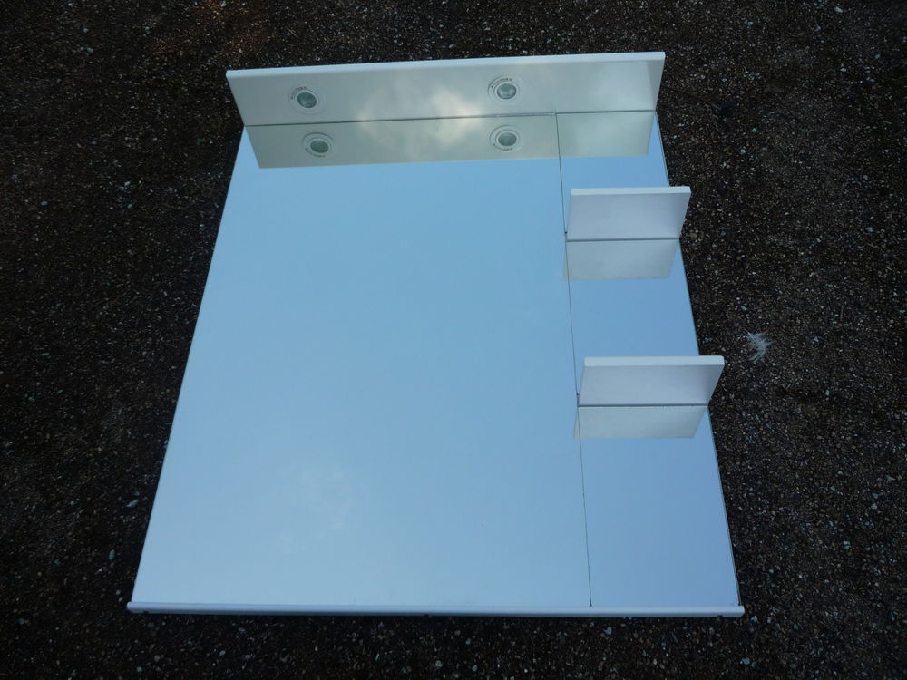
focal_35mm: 30
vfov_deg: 46.8
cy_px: 340
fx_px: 786
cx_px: 454
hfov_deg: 60.0
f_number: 4
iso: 100
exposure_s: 1/400
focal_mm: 5.2
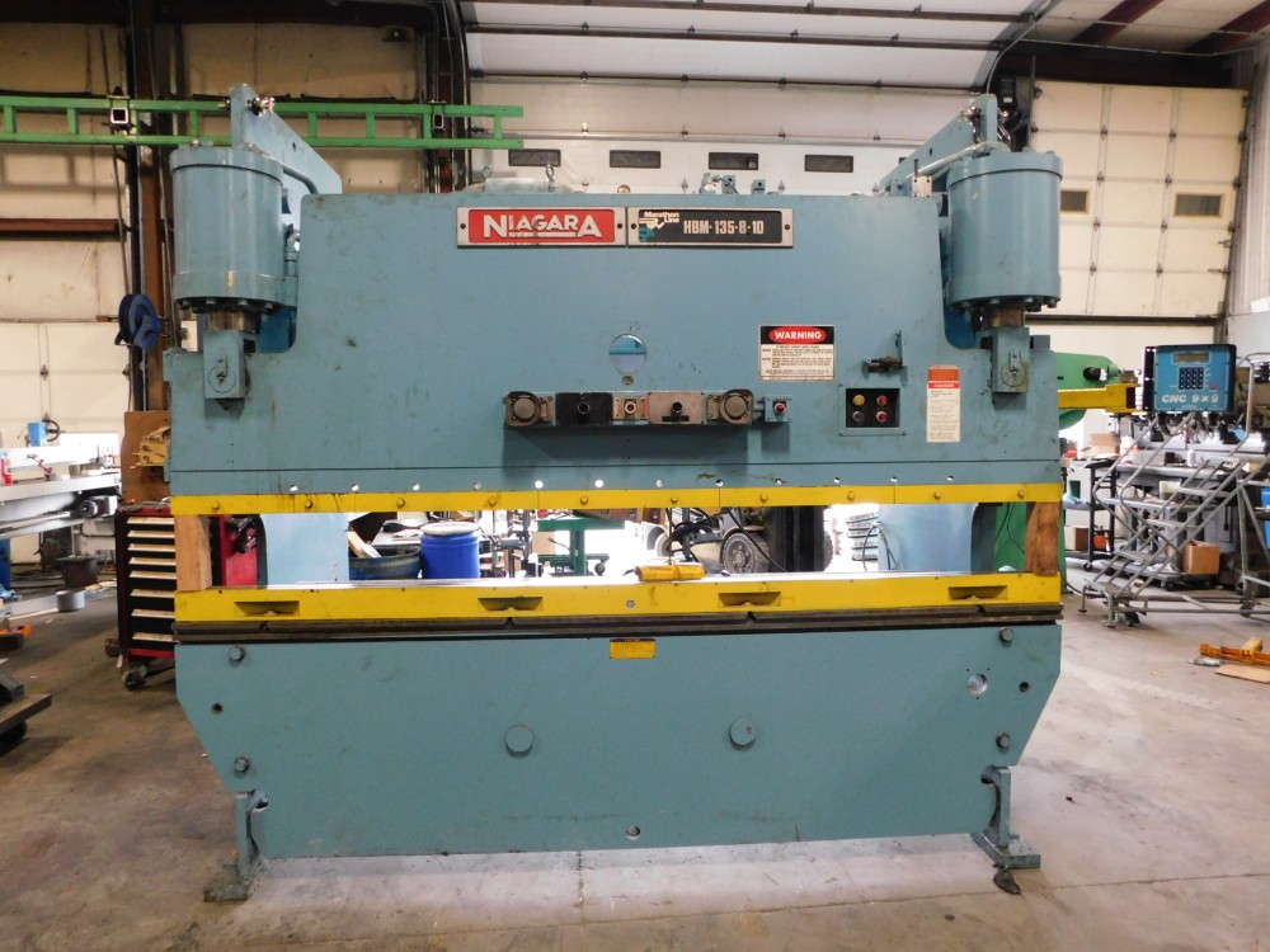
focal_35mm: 23
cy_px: 476
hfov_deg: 73.9
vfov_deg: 58.9
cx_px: 635
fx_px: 844
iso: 400
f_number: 3
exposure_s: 1/25
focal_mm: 4
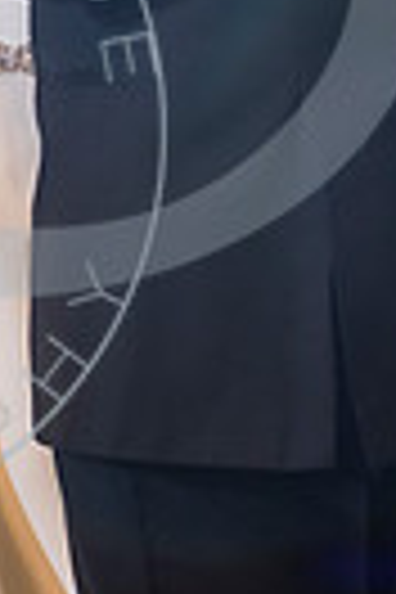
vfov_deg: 8.5
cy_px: -212
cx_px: -50
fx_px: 3927
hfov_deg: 5.8
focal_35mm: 238
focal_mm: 70
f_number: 2.8
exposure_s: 1/125
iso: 1600
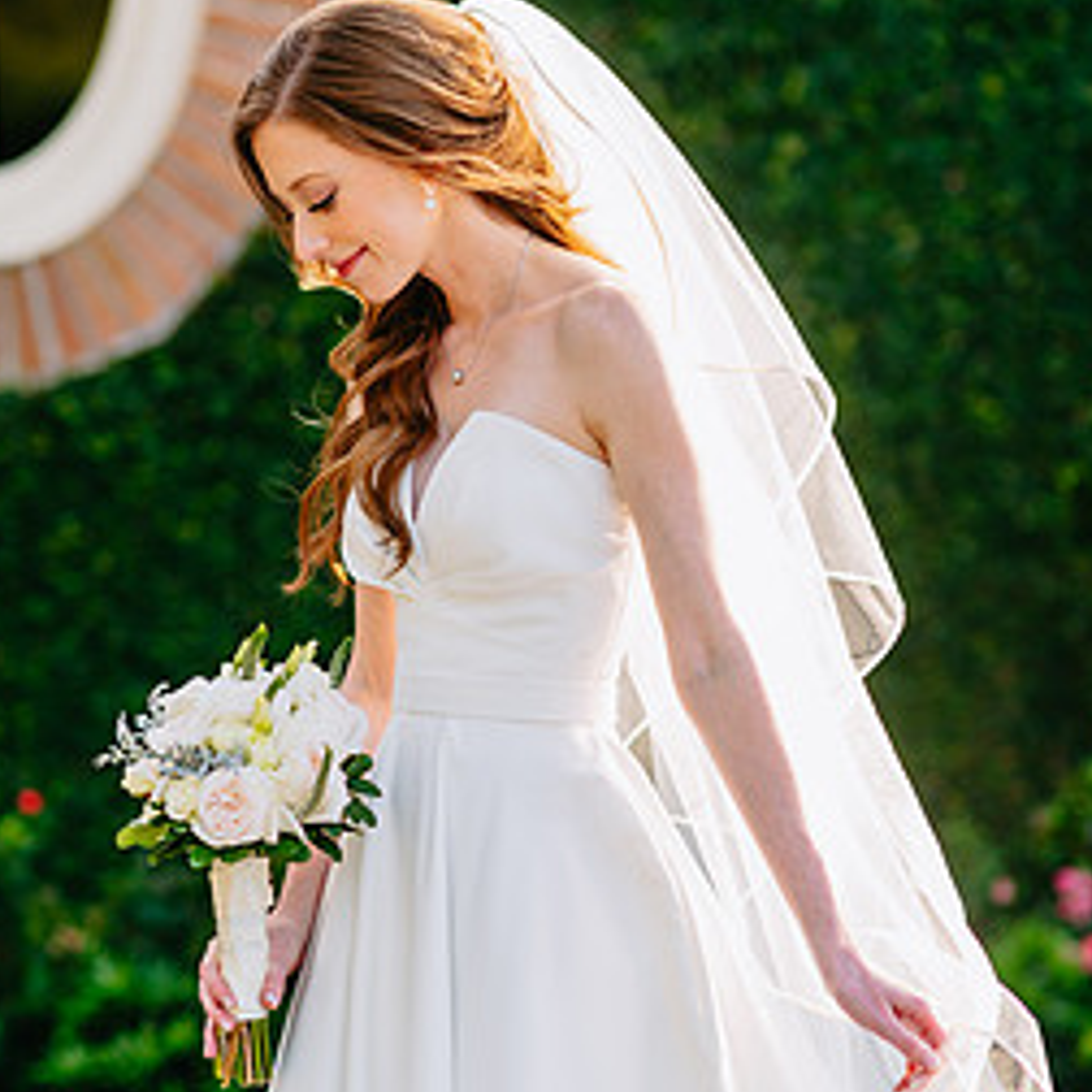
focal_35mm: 129
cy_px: 646
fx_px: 4604
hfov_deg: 13.5
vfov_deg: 13.5
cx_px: 479
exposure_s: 1/800
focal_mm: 85
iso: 100
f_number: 2
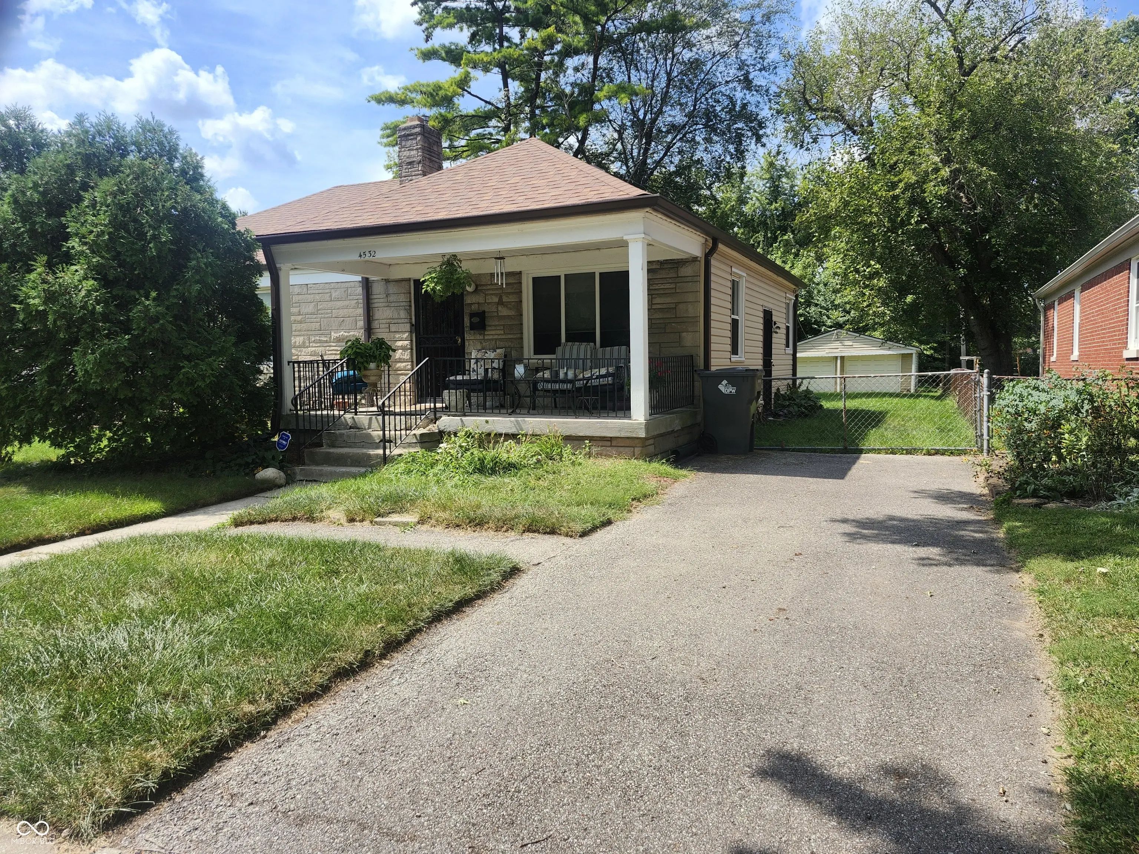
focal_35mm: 23
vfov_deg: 58.9
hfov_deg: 73.9
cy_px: 427
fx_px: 757
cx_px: 570
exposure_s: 1/978
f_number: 1.8
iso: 25
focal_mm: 5.54
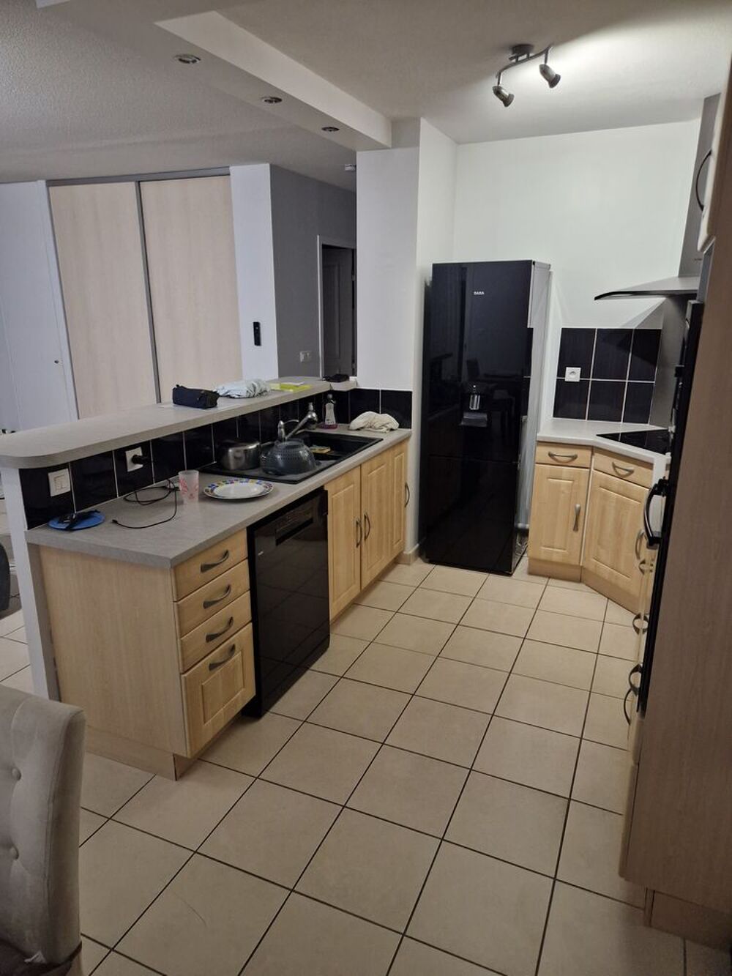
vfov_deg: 73.9
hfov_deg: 58.9
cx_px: 366
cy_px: 488
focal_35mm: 23
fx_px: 648
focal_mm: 5.4
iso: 400
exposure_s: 1/100
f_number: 1.8
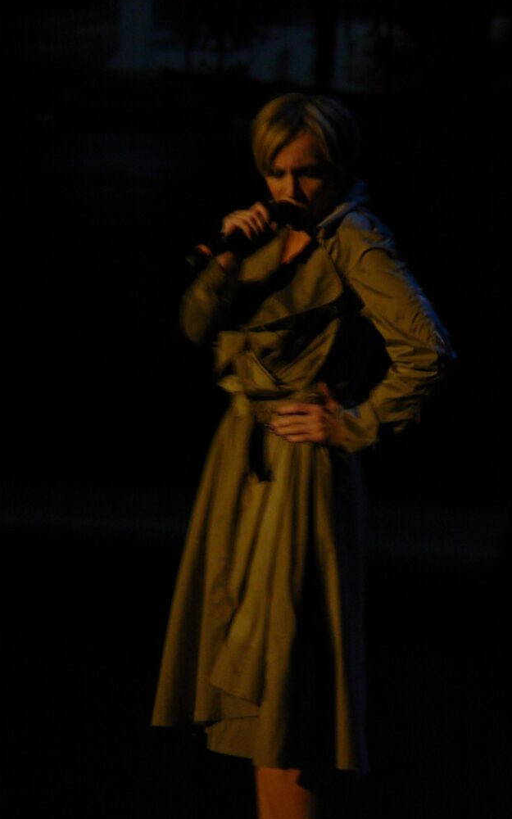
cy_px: 409
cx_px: 290
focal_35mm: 278
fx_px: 6207
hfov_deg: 4.7
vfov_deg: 7.6
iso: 200
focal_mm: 38
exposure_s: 1/8
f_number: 4.1
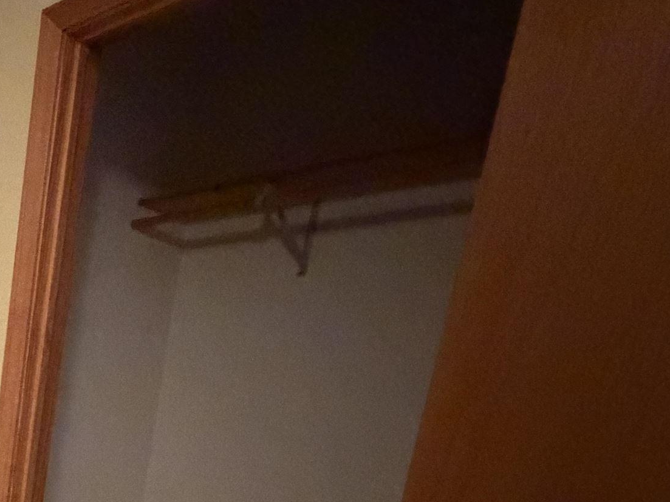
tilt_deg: -13.6
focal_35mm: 39
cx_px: -251
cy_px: 550
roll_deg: -1.2
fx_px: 755
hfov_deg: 32.3
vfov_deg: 32.5
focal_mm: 2.22
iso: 1600
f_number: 2.2
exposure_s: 1/40
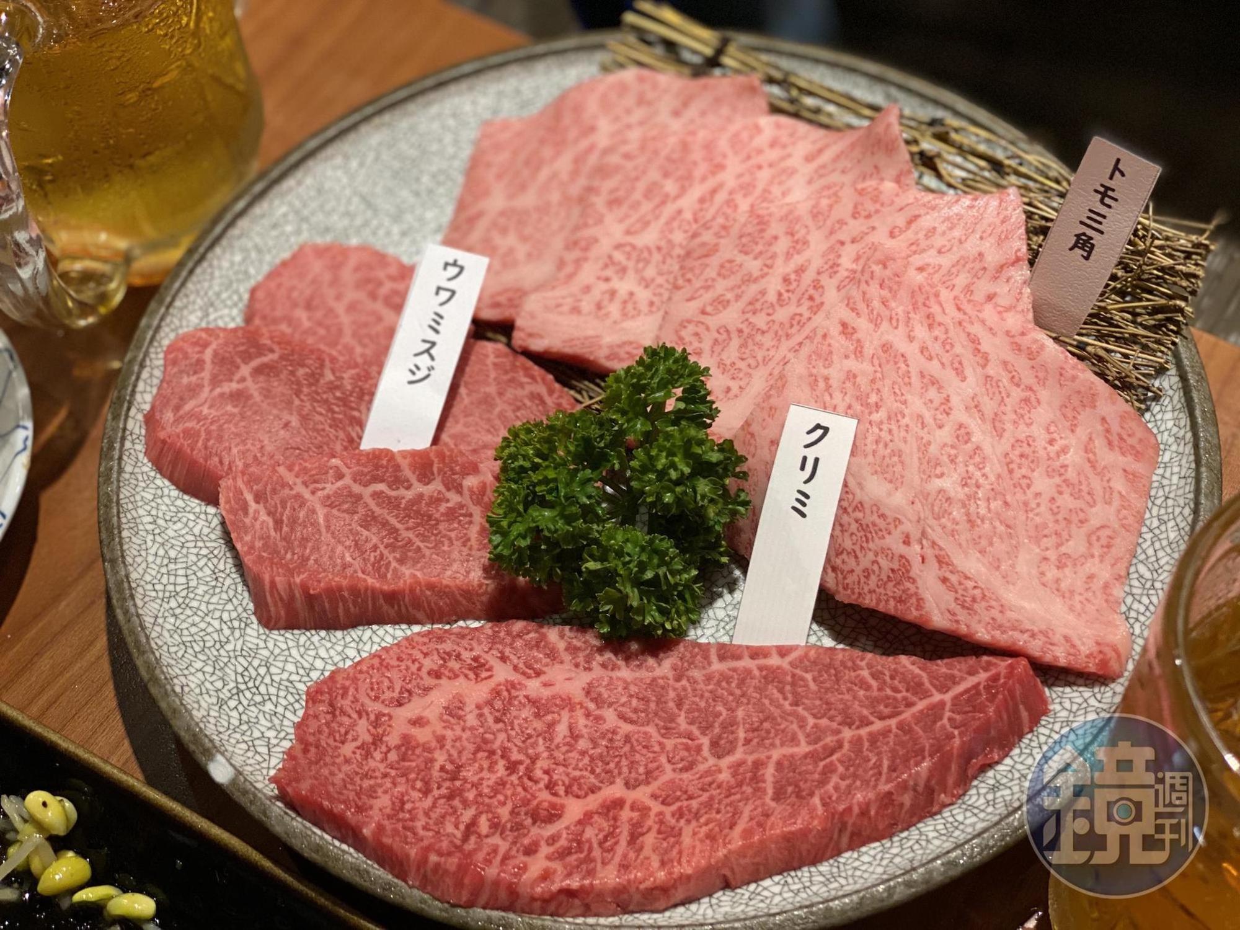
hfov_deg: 36.8
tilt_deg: -56.8
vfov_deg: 28.0
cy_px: 465
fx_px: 1863
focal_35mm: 52
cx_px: 620
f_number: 2
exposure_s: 1/120
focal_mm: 6
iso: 250
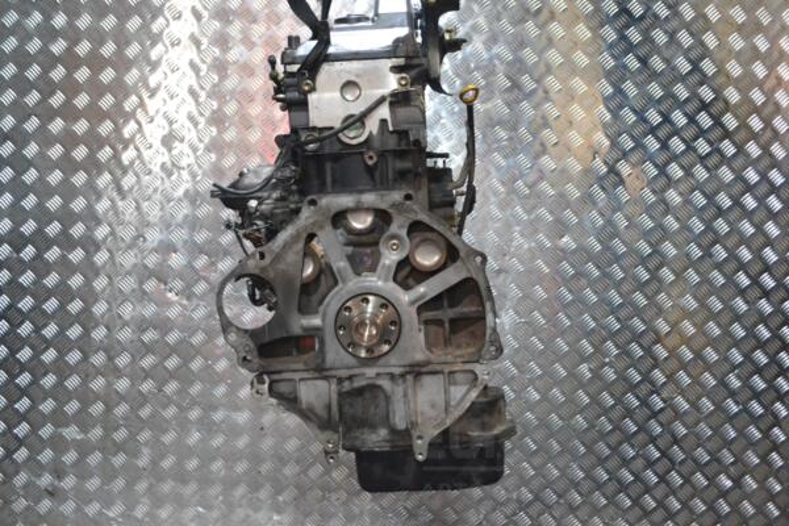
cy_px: 263
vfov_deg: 28.1
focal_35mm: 48
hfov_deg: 41.1
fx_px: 1052
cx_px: 394
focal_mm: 32
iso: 3200
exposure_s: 1/50
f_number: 4.8
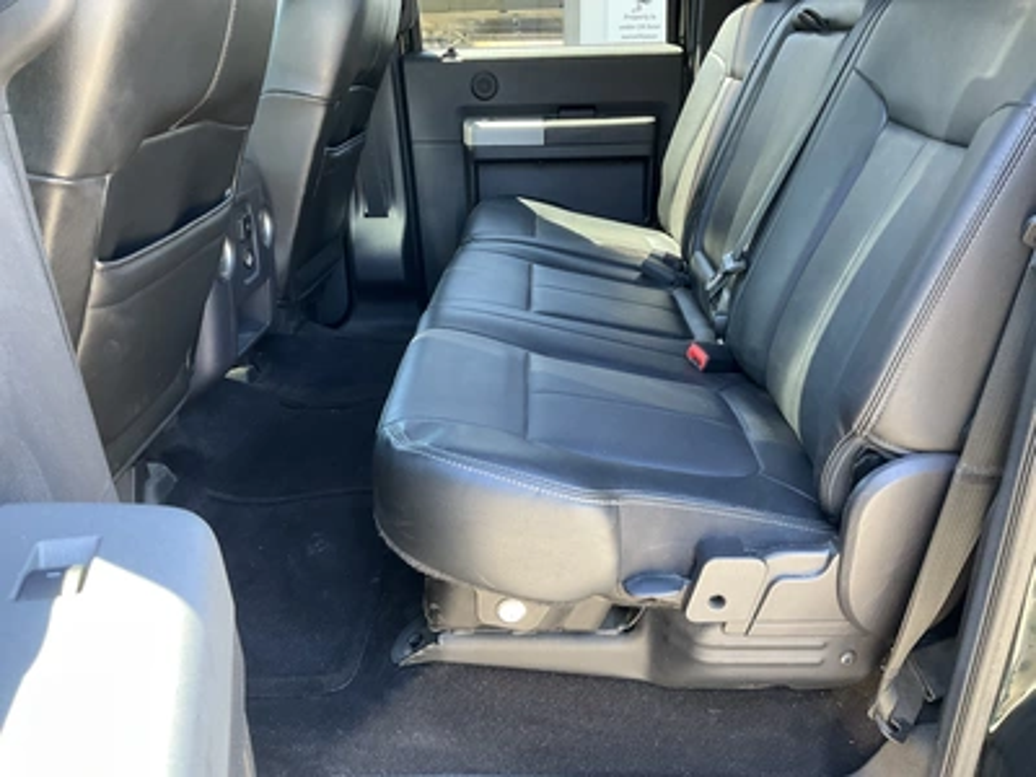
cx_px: 518
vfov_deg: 48.2
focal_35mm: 29
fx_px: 868
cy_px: 388
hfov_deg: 61.7
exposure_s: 1/60
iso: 80
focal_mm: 3
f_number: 1.8
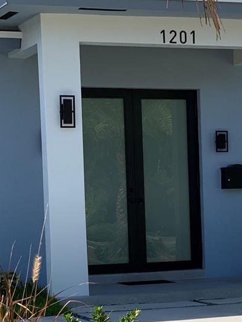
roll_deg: +1.7
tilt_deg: -5.0
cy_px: 318
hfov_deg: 12.3
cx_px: 174
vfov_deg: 16.1
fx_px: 1119
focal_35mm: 120
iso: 16
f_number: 2.4
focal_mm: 6
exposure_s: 1/623
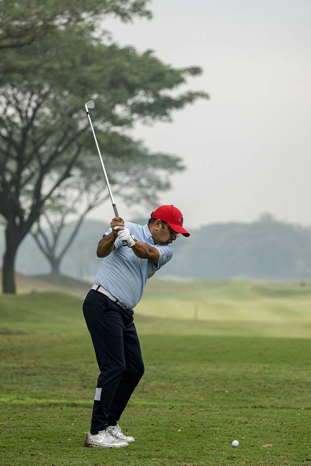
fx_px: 1879
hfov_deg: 9.5
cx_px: 169
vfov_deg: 14.2
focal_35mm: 145
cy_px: 233
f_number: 2.8
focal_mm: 110
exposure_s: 1/3200
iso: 3200
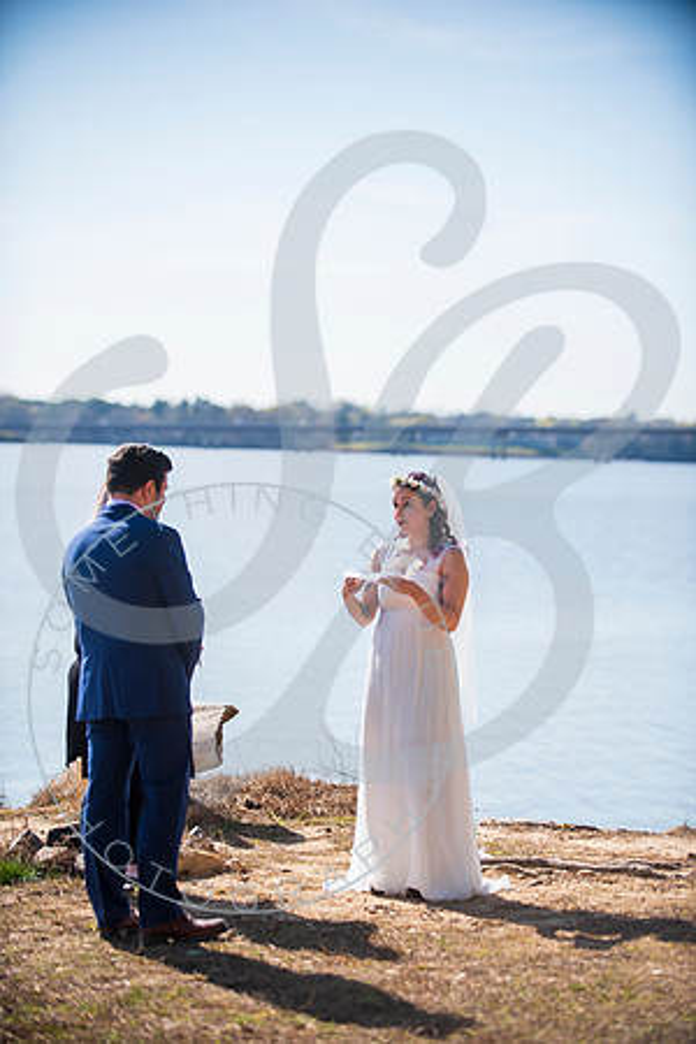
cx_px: 348
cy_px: 522
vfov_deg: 21.5
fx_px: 2755
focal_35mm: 95
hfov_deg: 14.4
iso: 100
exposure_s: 1/1000
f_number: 2.8
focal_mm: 95
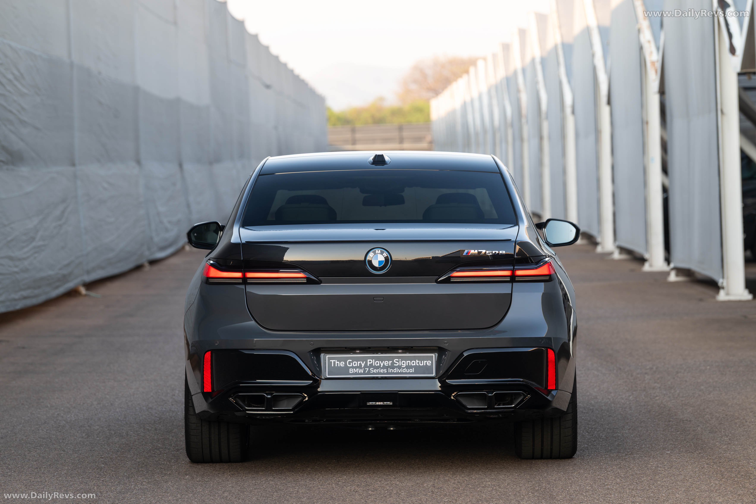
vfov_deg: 7.4
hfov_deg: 11.1
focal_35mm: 185
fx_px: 3885
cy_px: 252
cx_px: 378
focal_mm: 185
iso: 100
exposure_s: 1/13
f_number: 6.3
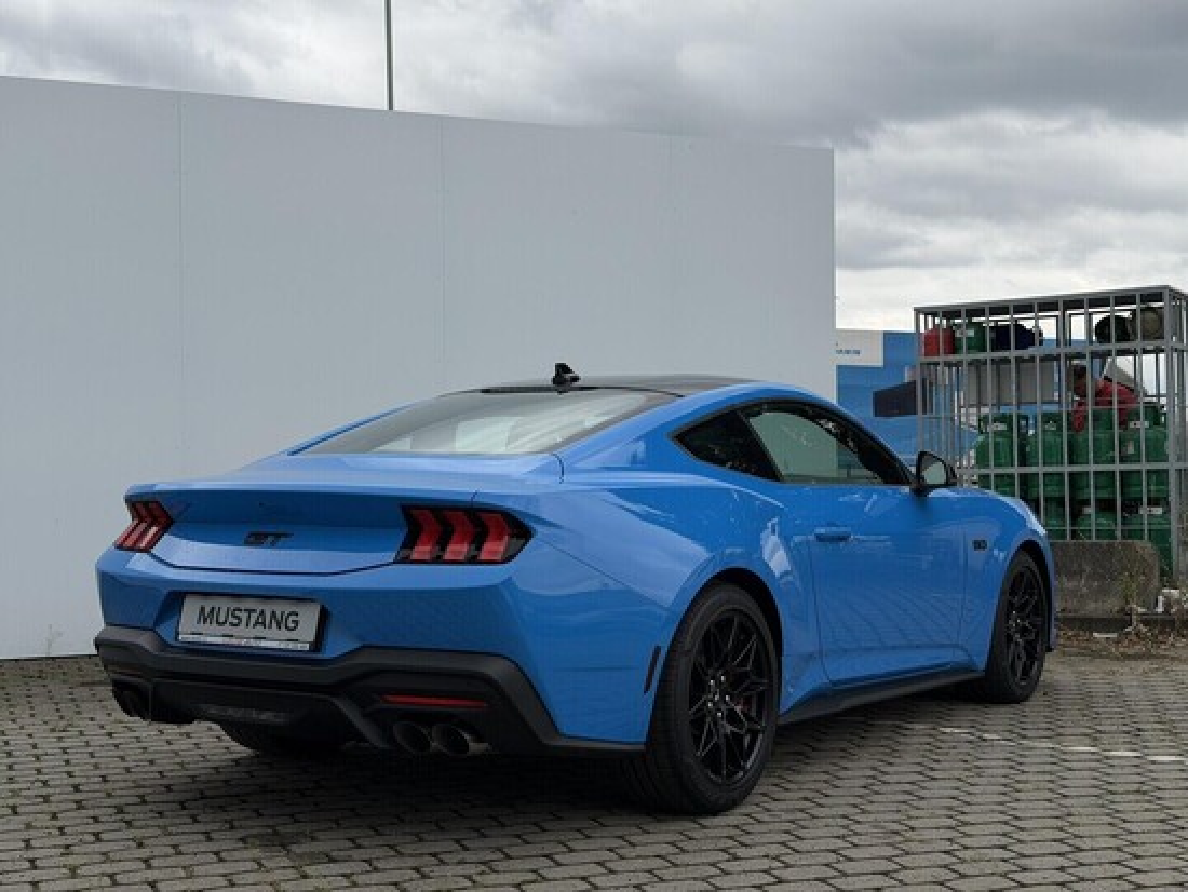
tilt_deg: +0.7
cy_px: 446
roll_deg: +1.6
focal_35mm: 48
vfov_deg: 30.3
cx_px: 594
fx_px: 1648
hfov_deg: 39.6
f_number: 1.78
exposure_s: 1/1795
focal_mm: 6.76
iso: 64
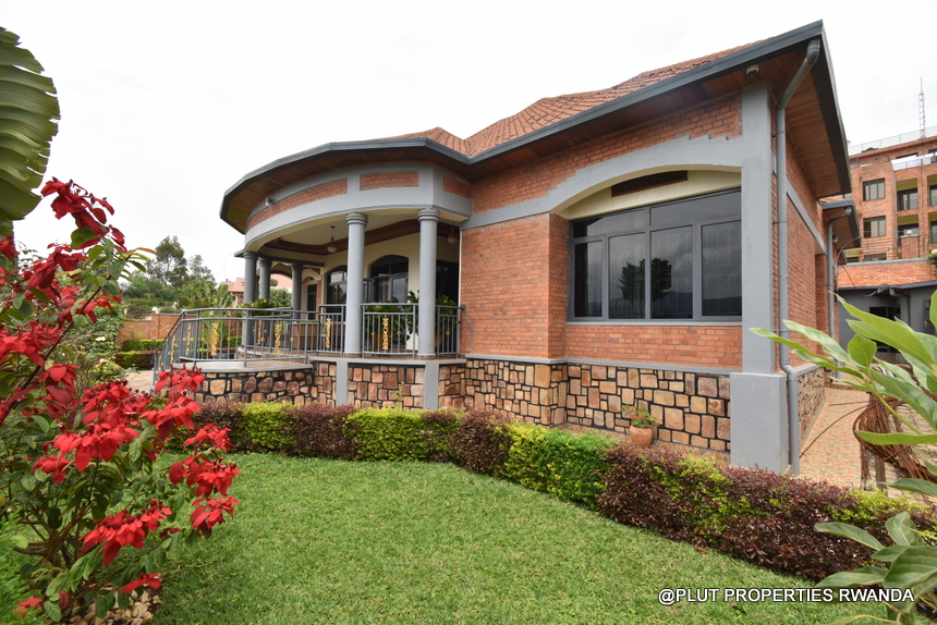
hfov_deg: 100.4
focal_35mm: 15
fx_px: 391
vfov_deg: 77.4
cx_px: 468
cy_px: 312
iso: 100
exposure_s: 1/180
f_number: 8
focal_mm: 10
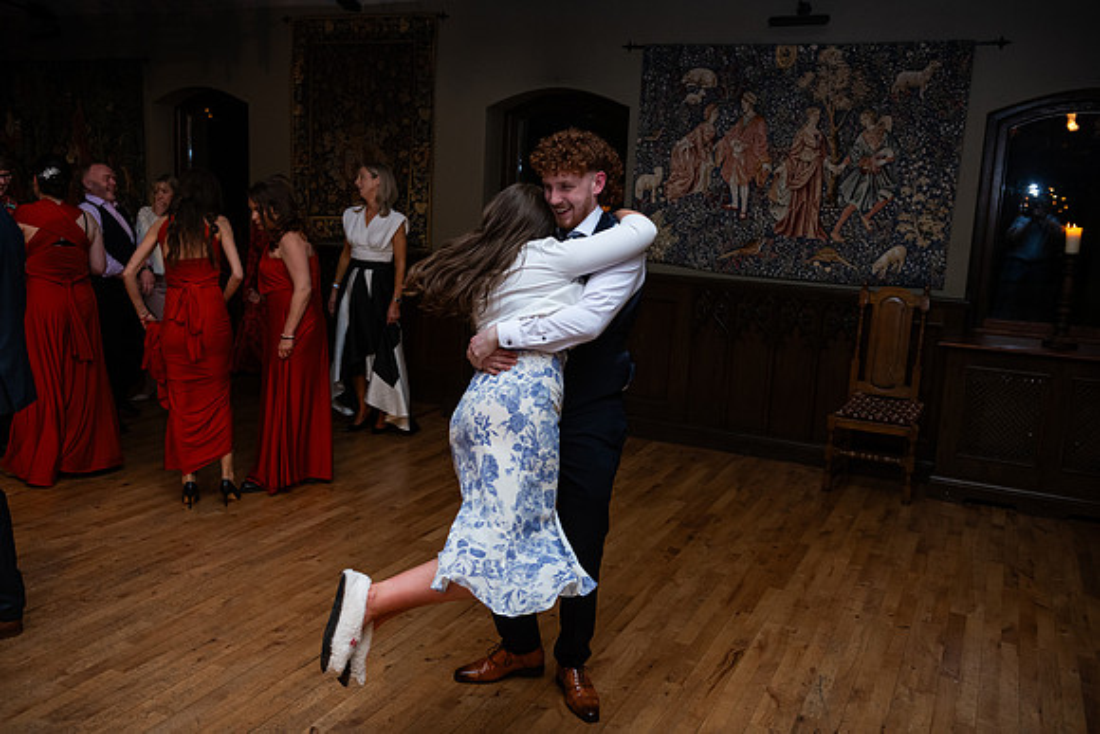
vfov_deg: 41.1
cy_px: 367
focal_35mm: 32
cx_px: 550
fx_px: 978
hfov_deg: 58.7
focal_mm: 32
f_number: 3.5
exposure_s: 1/160
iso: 800
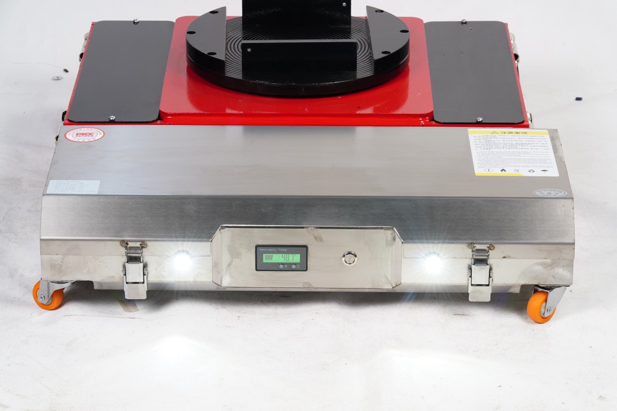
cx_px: 308
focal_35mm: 132
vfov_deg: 10.4
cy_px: 206
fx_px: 2262
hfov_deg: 15.5
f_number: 16
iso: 100
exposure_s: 1/1.25
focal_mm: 132
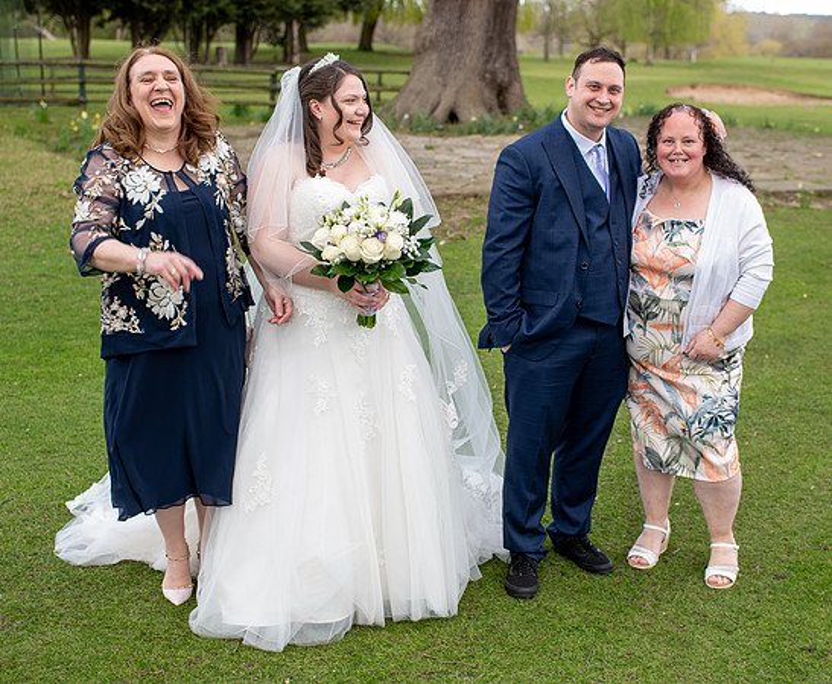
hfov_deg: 35.9
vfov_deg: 29.9
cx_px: 449
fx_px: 1282
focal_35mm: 52
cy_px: 341
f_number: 2.8
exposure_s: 1/200
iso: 100
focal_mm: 35
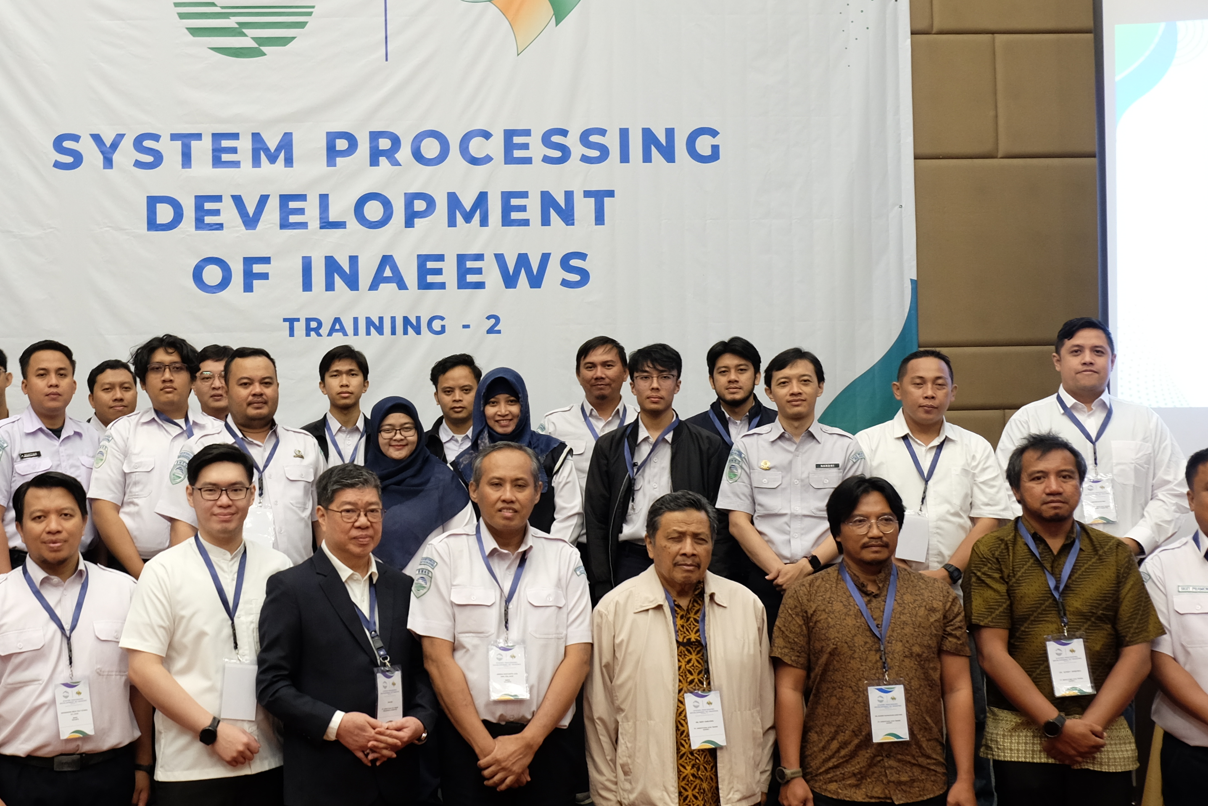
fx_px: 1543
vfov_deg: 29.2
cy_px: 438
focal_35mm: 46
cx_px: 353
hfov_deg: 41.9
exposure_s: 1/12
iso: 800
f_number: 3.5
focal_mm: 18
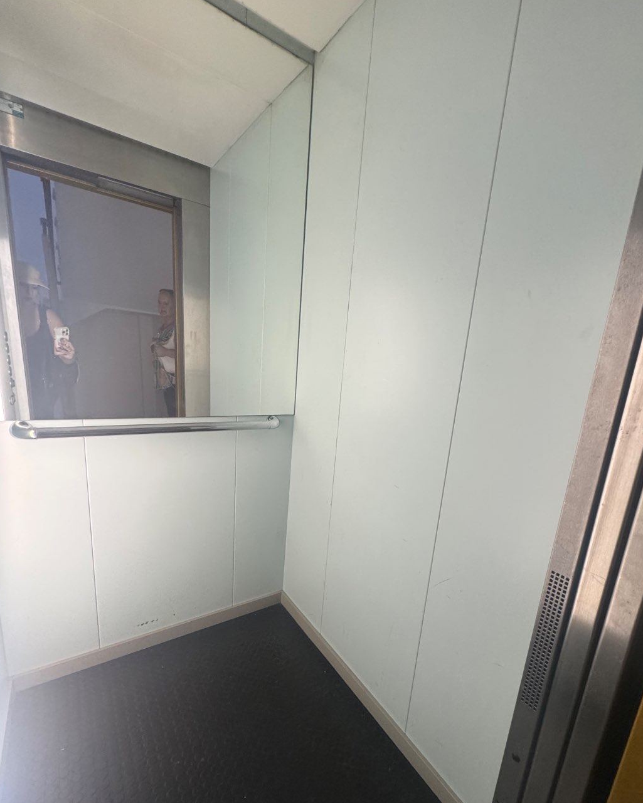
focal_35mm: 16
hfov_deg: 80.2
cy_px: 448
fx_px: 381
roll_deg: -5.5
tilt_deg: -12.7
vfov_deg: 92.7
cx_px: 349
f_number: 2.2
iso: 250
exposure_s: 1/100
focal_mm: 2.22
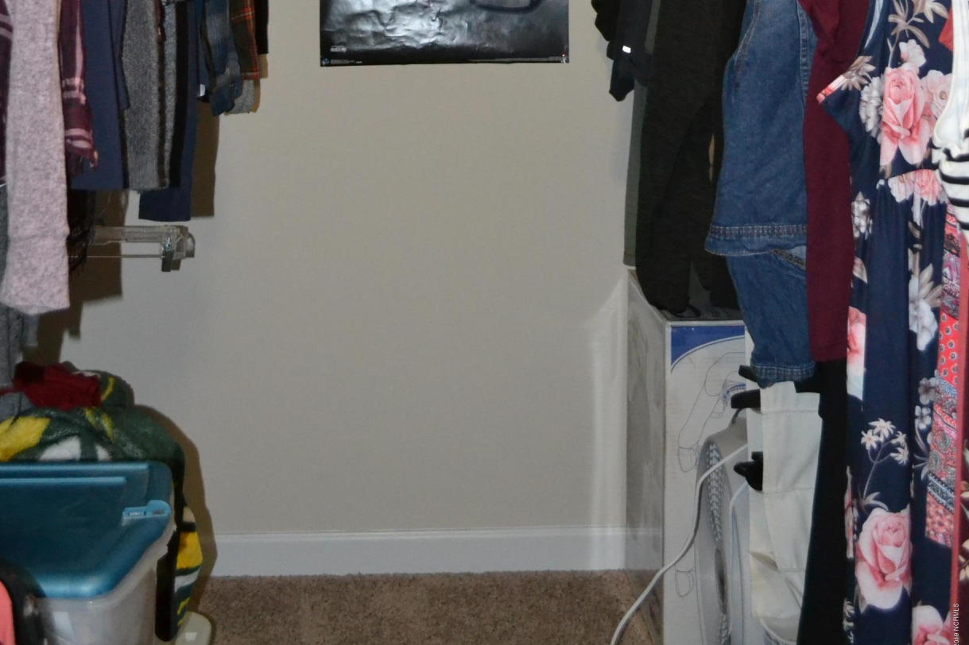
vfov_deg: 19.9
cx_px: 460
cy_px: -139
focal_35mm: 64
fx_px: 1722
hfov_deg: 31.4
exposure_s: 1/60
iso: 3200
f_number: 4.2
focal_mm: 26
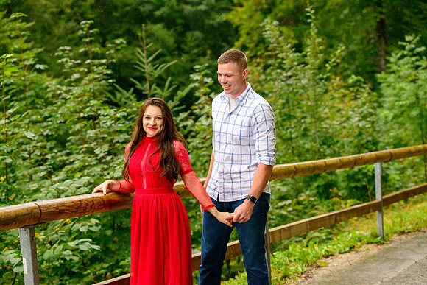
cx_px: 214
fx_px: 1186
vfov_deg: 13.7
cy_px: 142
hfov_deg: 20.4
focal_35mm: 100
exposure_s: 1/1600
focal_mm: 100
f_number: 4.5
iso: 800
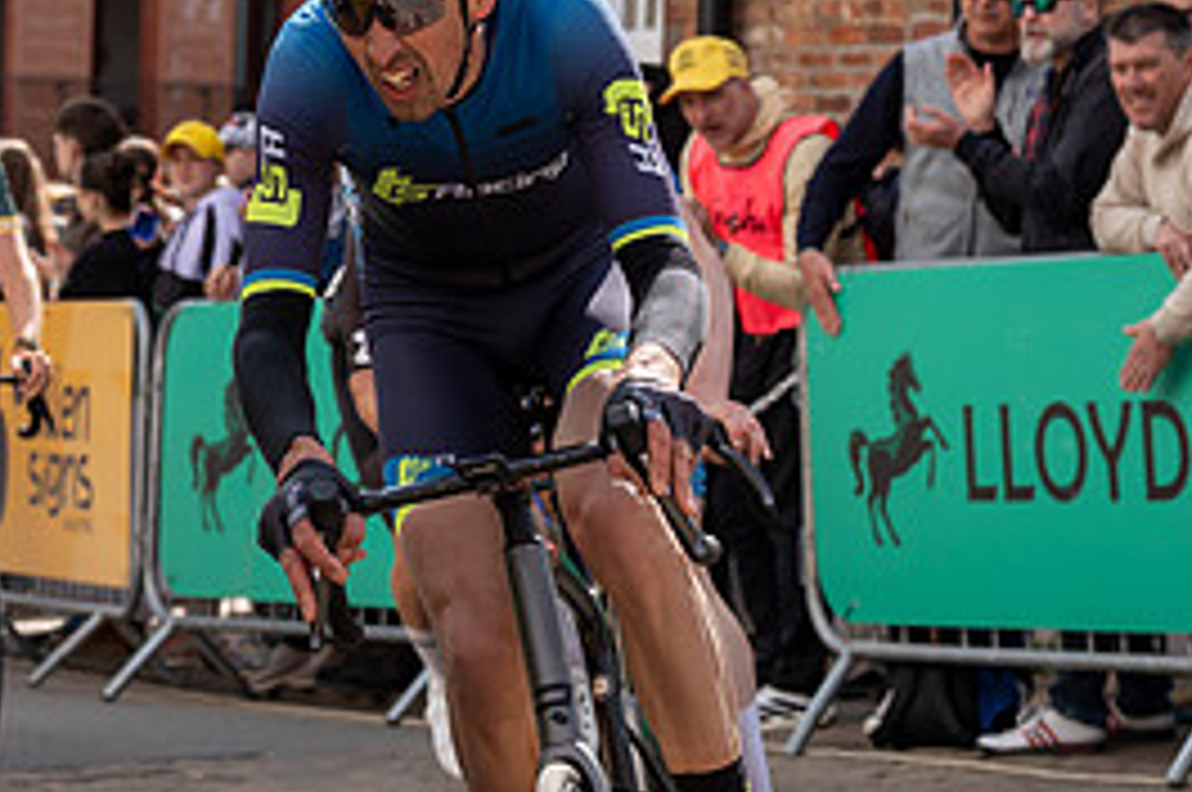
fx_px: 6515
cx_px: 365
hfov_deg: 10.4
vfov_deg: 6.9
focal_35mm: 197
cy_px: -96
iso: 250
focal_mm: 70
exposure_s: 1/1000
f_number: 5
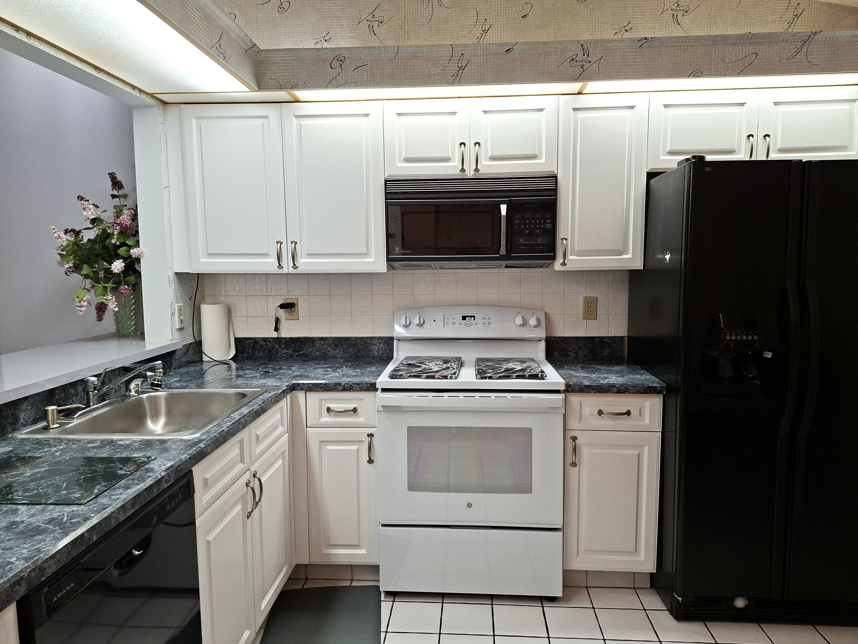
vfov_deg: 58.9
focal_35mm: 23
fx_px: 570
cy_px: 322
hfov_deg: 73.9
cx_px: 429
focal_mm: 5.54
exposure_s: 1/120
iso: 64
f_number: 1.8
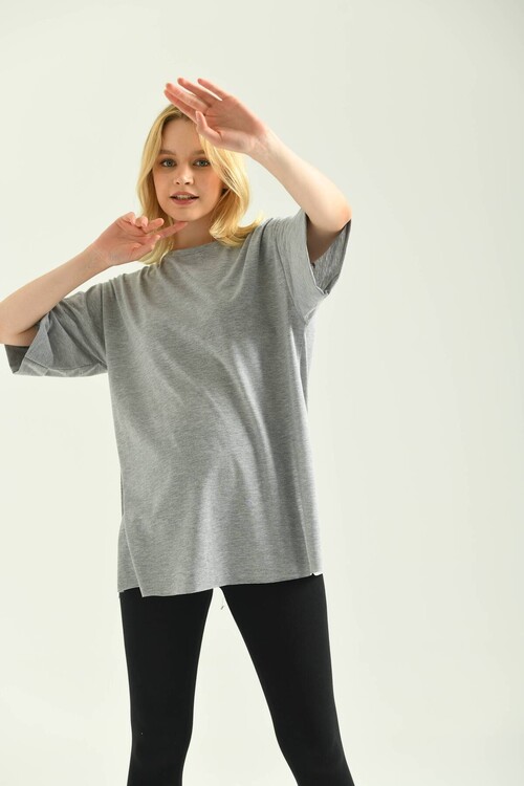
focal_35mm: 75
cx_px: 262
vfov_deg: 27.0
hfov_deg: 18.2
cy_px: 393
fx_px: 1637
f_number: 5.6
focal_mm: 75
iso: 125
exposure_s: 1/160
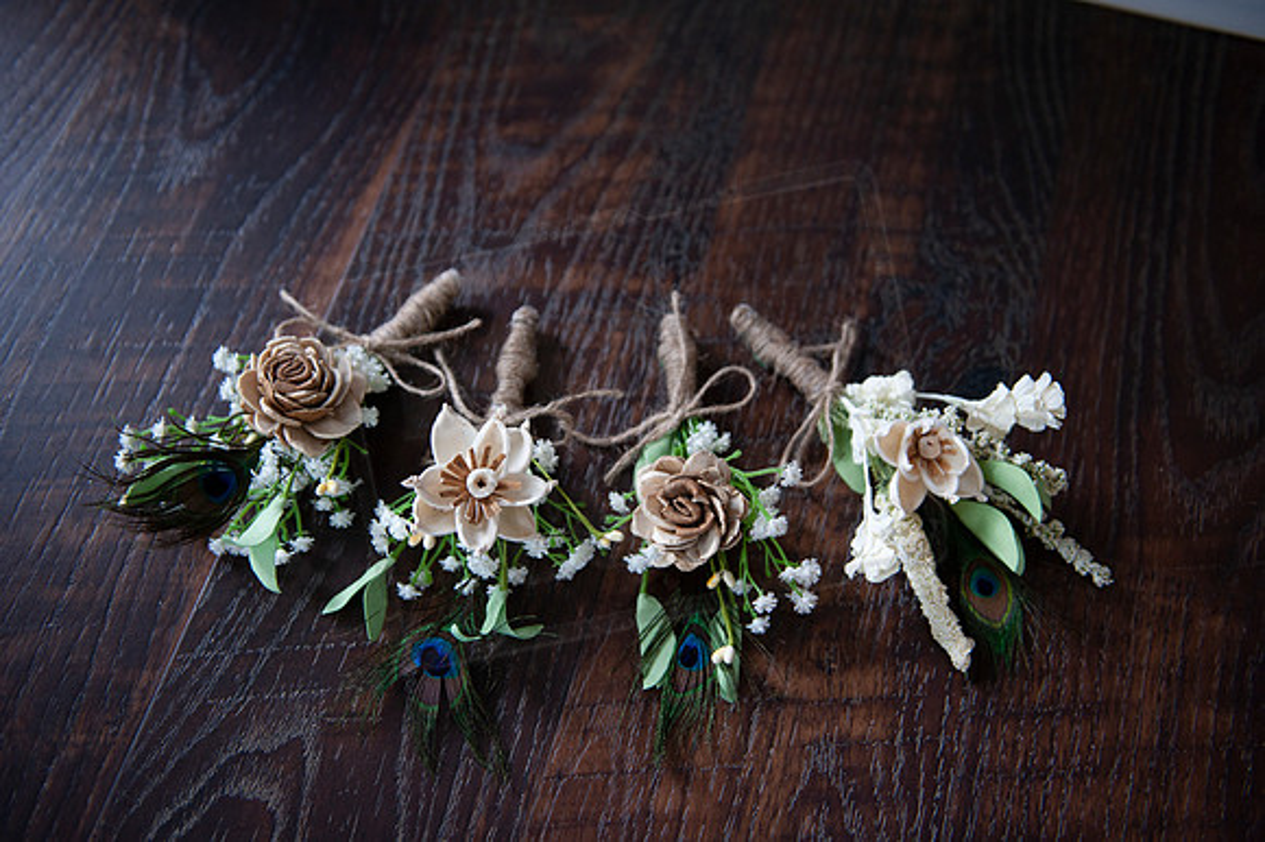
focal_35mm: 38
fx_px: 1334
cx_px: 632
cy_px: 421
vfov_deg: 35.0
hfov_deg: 50.7
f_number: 2.8
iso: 400
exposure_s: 1/400
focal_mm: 38
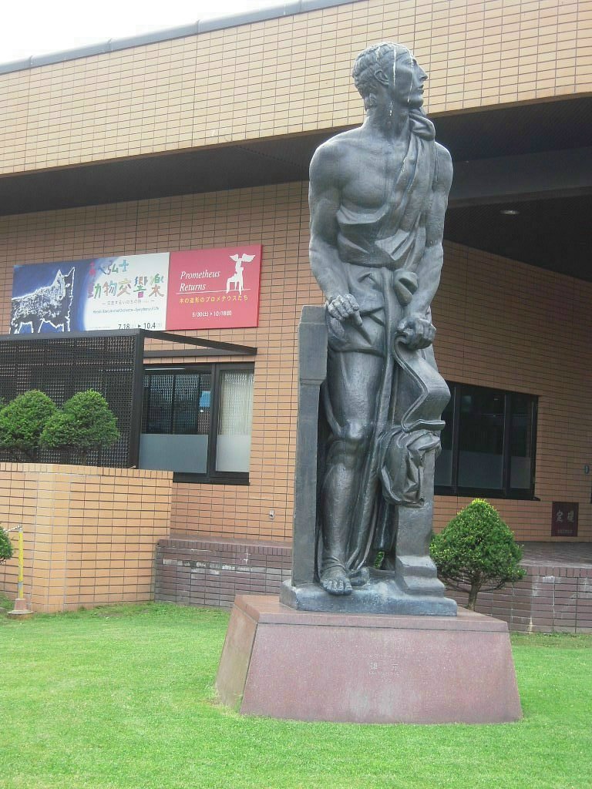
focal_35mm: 69
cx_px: 296
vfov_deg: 28.2
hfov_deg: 21.3
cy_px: 394
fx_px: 1573
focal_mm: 12.3
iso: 125
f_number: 4.2
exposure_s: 1/60
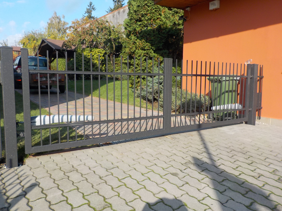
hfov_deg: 60.0
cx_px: 141
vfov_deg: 46.8
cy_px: 106
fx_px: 244
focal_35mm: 30
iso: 125
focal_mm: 4.1
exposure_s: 1/640
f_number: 3.3
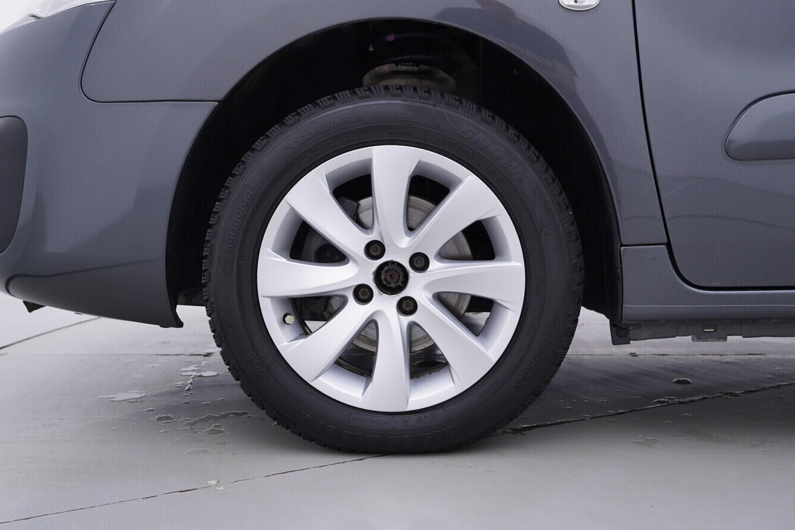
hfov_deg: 49.6
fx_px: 861
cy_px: 246
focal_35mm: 39
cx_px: 400
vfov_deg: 34.2
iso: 125
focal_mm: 24
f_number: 3.5
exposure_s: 1/60
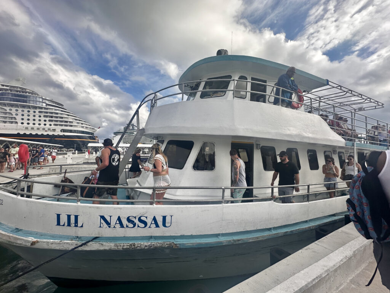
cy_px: 146
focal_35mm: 14
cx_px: 195
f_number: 2.2
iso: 50
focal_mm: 2.22
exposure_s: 1/1715
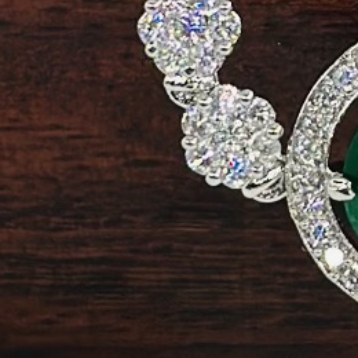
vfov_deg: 5.3
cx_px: 423
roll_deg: -2.2
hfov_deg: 5.3
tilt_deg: -30.2
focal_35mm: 329
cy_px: -219
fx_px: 3850
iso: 80
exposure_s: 1/1185
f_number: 1.78
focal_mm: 6.86
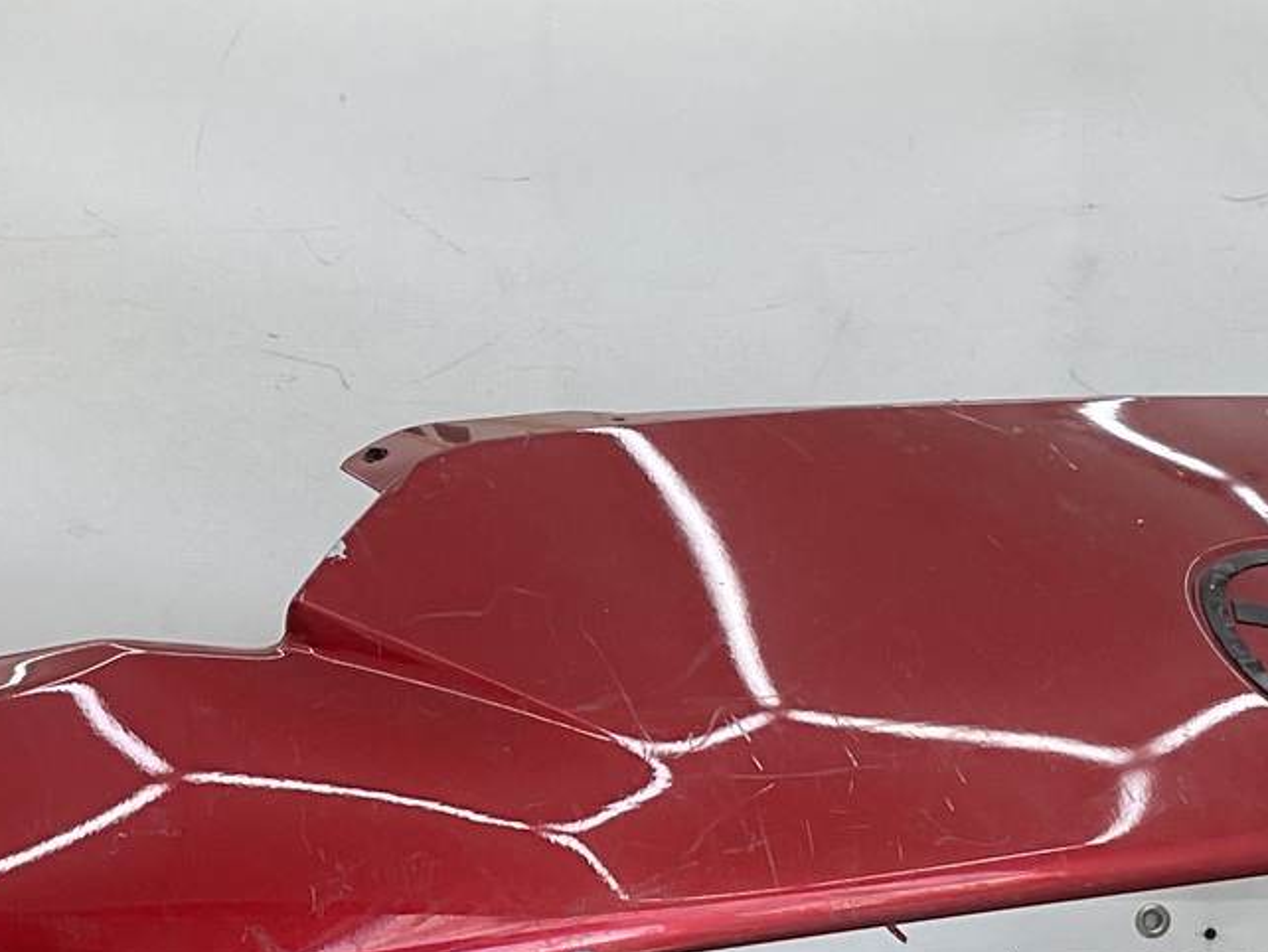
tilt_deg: -8.7
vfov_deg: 16.2
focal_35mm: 91
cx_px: 419
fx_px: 3335
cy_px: 654
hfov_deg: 21.4
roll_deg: -1.3
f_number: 1.8
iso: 16
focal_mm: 3
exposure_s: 1/126
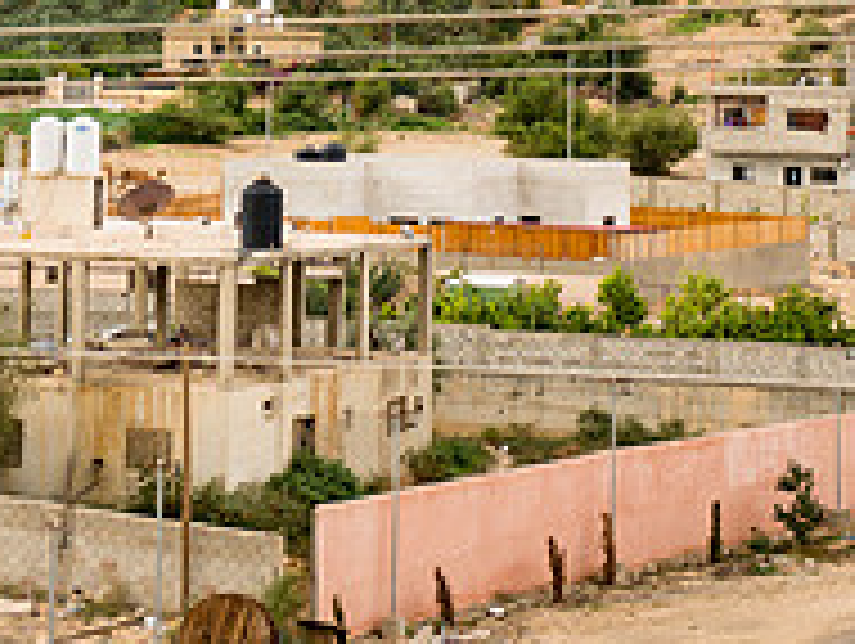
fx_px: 3091
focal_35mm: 125
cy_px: -248
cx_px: 428
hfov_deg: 15.7
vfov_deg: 11.5
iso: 200
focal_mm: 55
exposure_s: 1/1250
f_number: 2.8
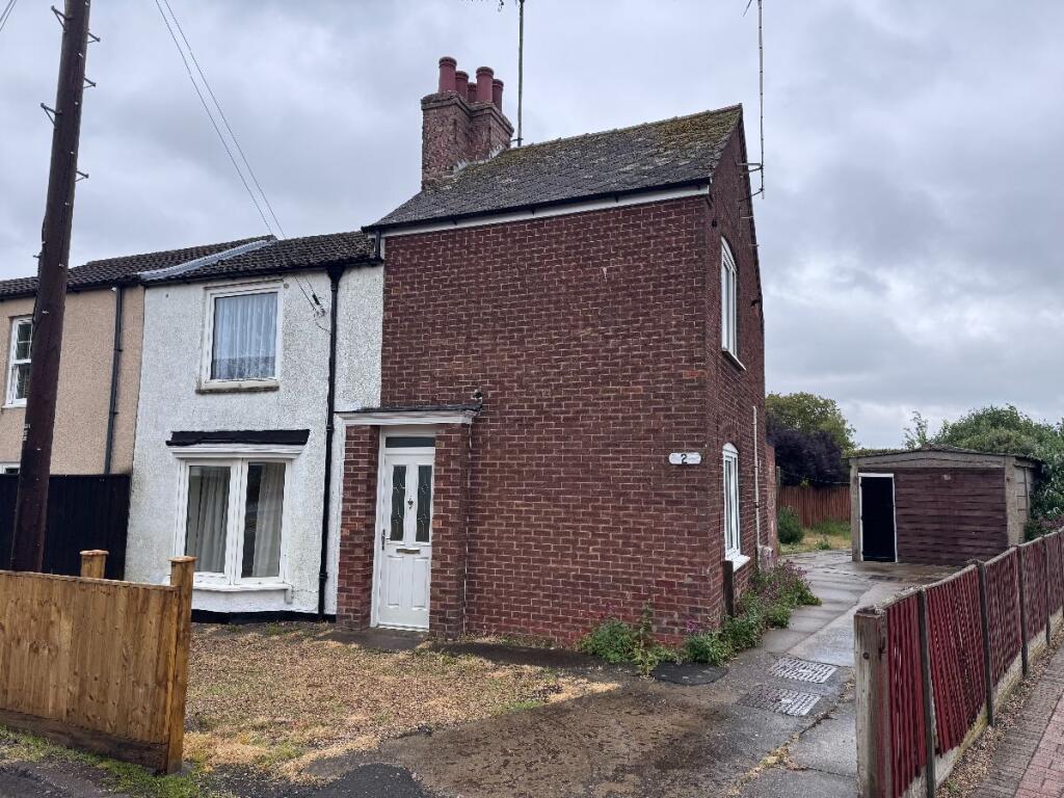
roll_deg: +0.4
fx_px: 738
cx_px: 532
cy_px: 399
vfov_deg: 56.8
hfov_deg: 71.6
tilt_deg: +7.3
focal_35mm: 24
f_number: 1.78
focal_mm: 6.76
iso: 80
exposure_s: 1/1261
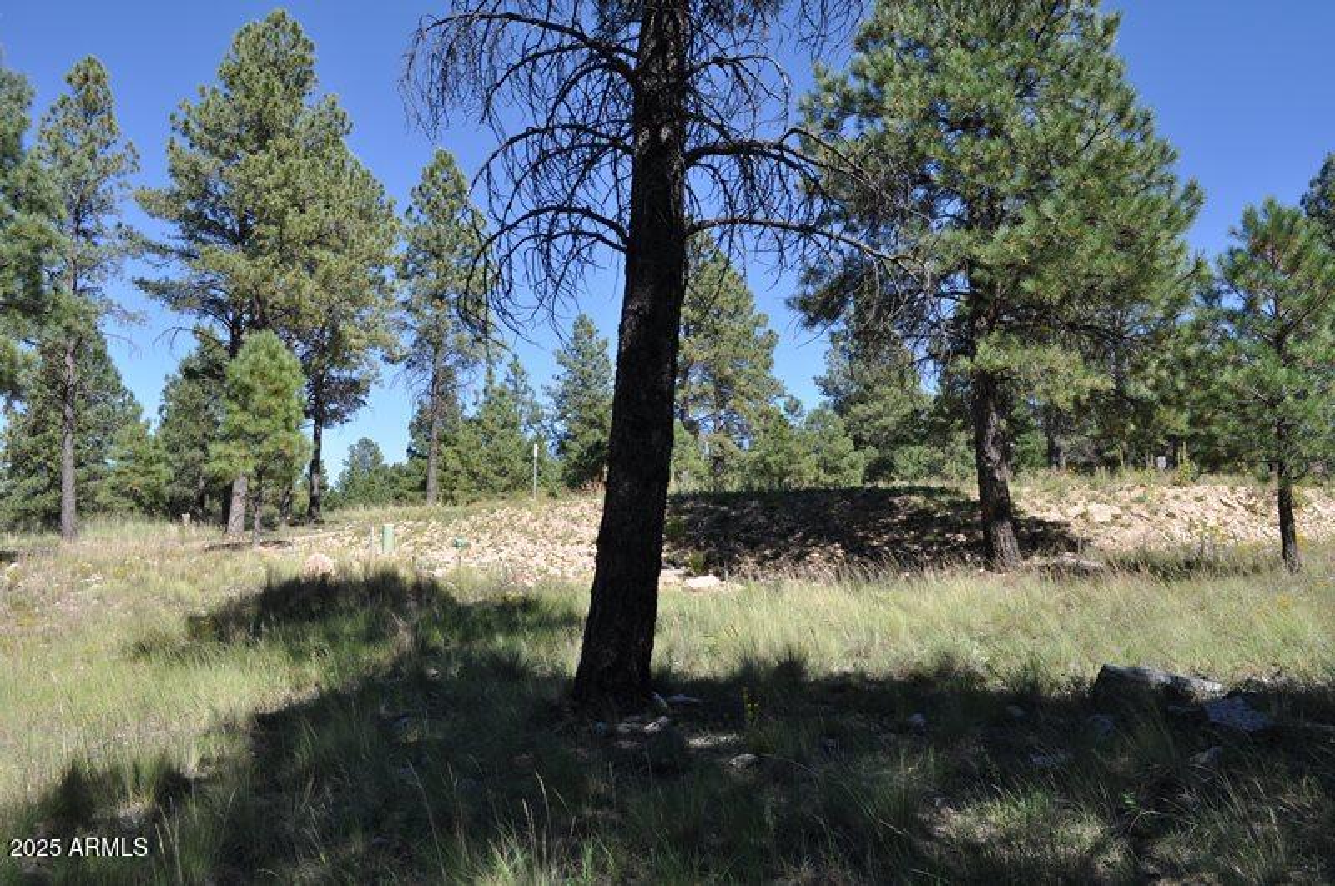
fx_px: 1000
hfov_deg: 67.5
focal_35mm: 27
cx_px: 668
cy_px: 443
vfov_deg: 47.8
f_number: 9
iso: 200
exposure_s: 1/320
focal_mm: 18
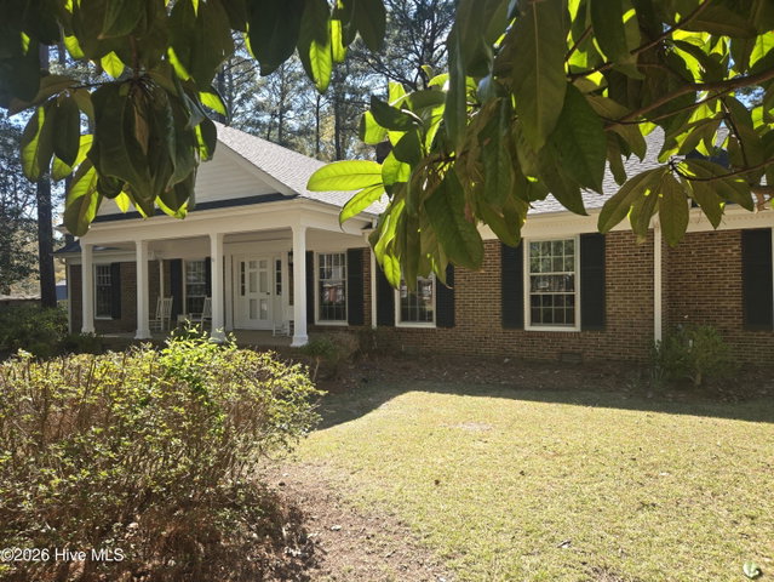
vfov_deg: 58.9
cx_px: 387
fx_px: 515
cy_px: 291
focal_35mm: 23
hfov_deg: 73.9
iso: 25
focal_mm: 5.4
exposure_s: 1/390
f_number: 1.8
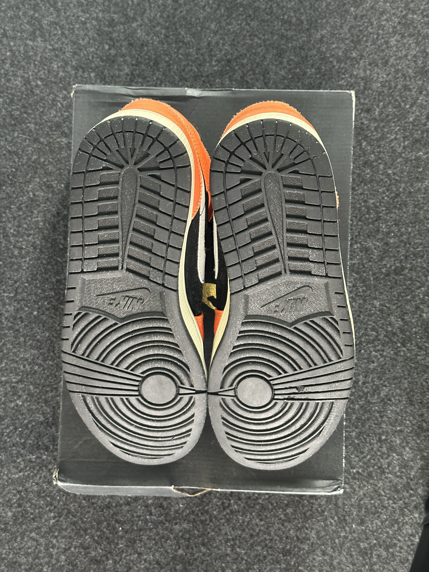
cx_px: 214
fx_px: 793
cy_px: 286
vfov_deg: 39.7
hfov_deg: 30.3
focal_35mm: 48
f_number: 1.78
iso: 500
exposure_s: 1/35
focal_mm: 6.86
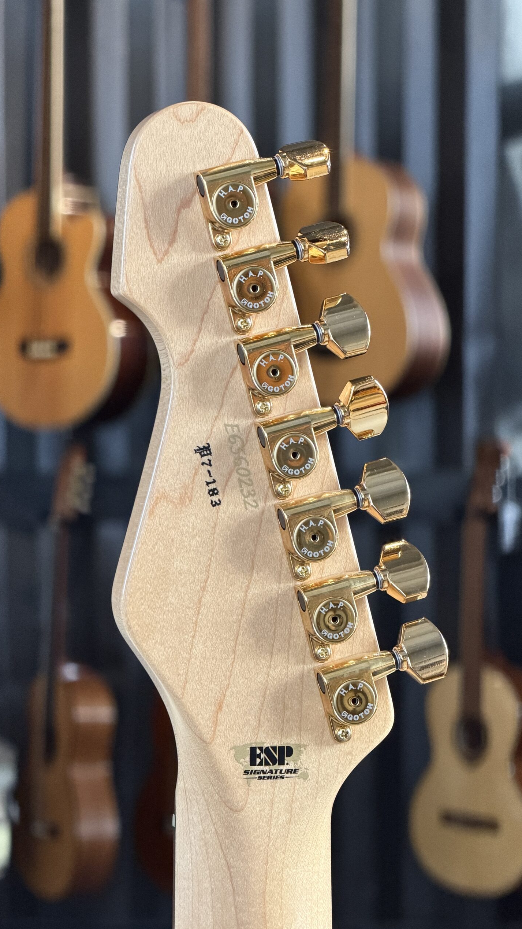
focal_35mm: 110
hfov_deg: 11.0
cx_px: 268
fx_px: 2707
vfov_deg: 19.5
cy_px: 468
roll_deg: -0.1
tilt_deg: -2.9
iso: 500
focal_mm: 16.89
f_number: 2.8
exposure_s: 1/90
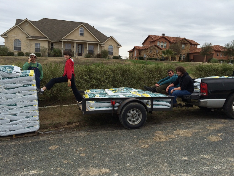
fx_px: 196
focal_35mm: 29
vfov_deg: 48.2
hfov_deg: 61.7
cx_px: 117
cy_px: 88
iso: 32
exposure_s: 1/1140
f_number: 2.2
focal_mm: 4.15
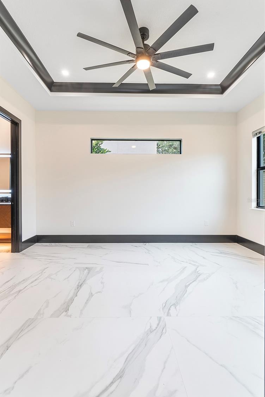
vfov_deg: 96.7
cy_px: 200
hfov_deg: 73.7
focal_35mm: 16
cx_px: 130
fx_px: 177
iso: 100
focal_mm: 10
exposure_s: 1/4
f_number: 11
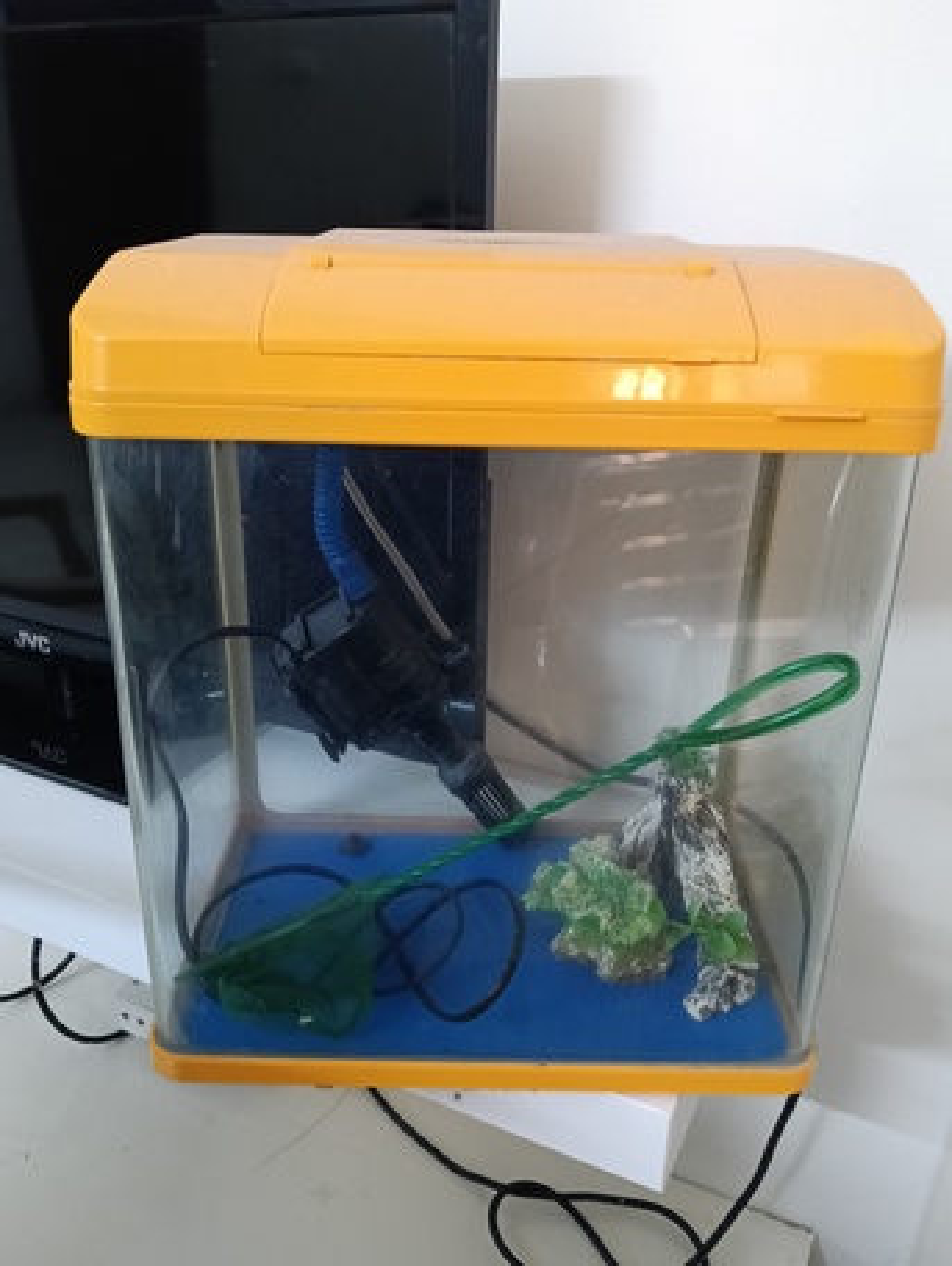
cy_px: 633
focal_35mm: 27
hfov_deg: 51.4
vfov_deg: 65.3
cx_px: 476
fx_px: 988
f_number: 1.8
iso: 1250
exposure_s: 1/20
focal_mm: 3.98
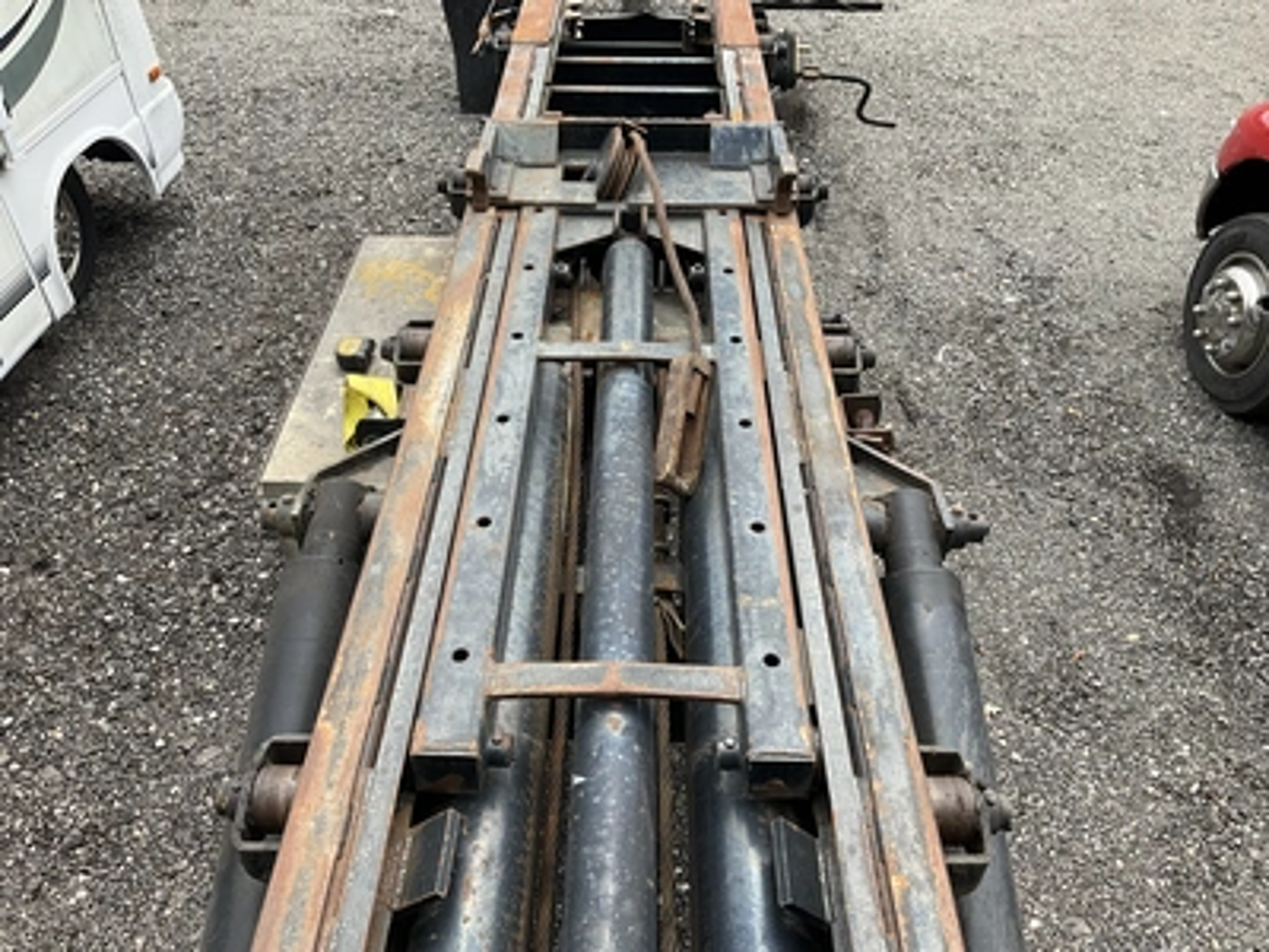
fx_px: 1063
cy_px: 476
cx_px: 634
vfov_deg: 48.2
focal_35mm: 29
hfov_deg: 61.7
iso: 25
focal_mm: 3
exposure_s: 1/613
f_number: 1.8
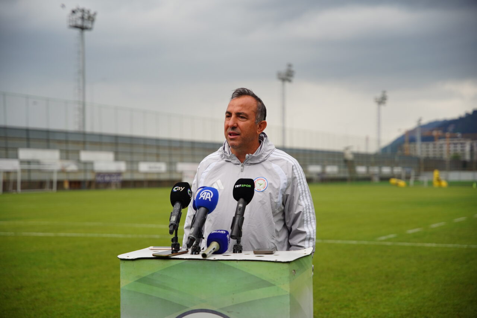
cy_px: 159
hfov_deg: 28.8
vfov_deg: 19.5
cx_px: 238
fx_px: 927
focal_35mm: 70
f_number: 2.8
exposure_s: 1/1000
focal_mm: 70
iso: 250
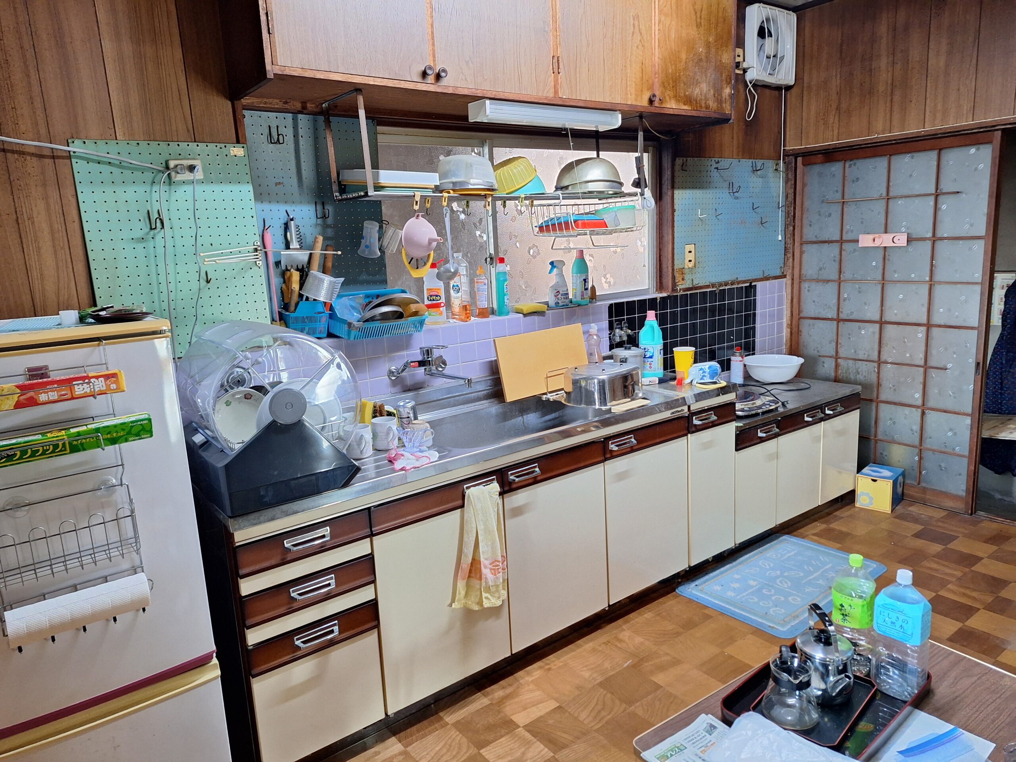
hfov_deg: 73.9
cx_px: 508
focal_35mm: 23
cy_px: 381
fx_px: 675
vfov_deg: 58.9
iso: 250
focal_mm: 5.54
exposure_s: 1/30
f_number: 1.8
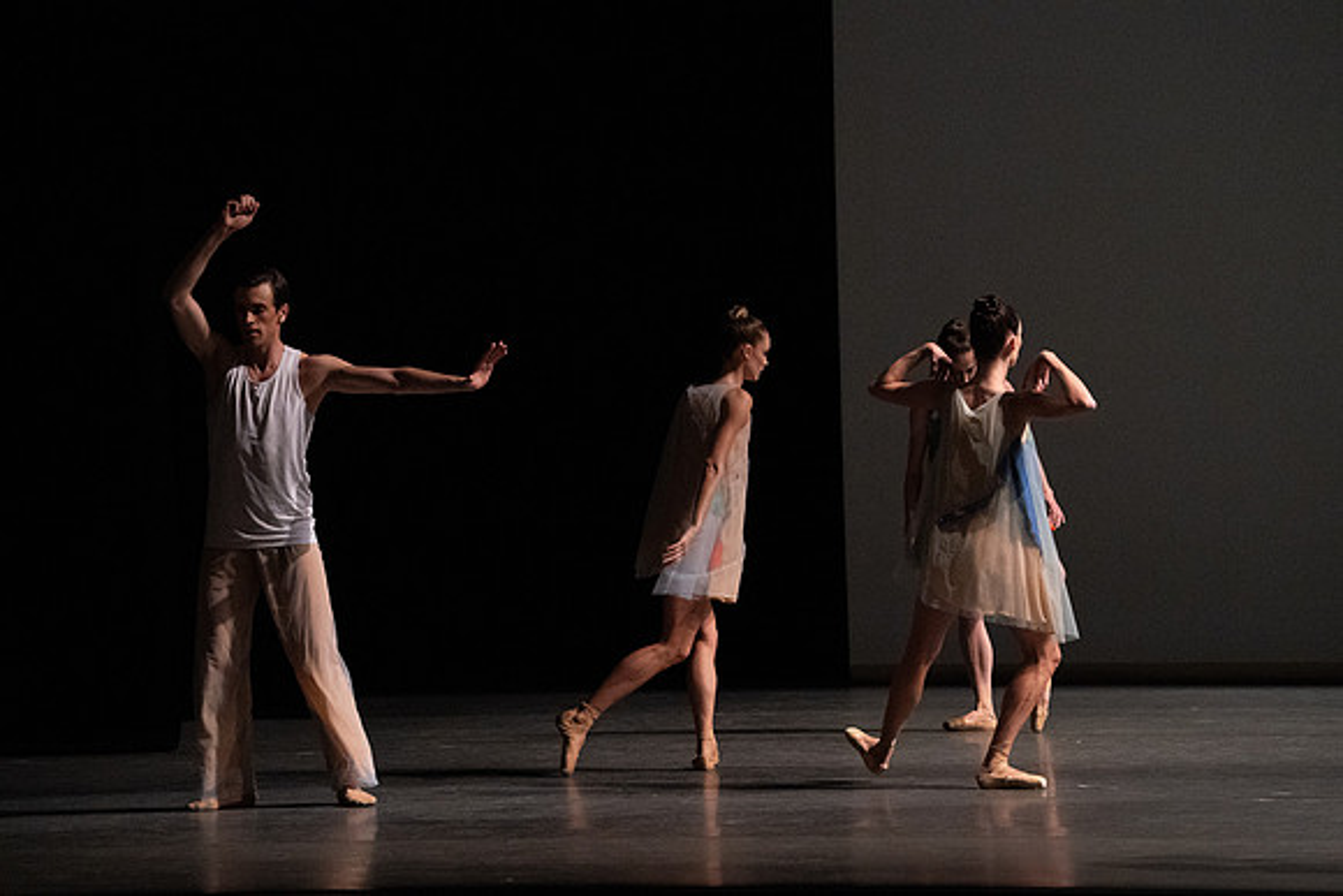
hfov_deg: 10.3
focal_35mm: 200
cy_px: 448
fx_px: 7463
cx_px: 672
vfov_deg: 6.9
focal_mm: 200
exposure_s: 1/400
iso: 16000
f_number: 6.3
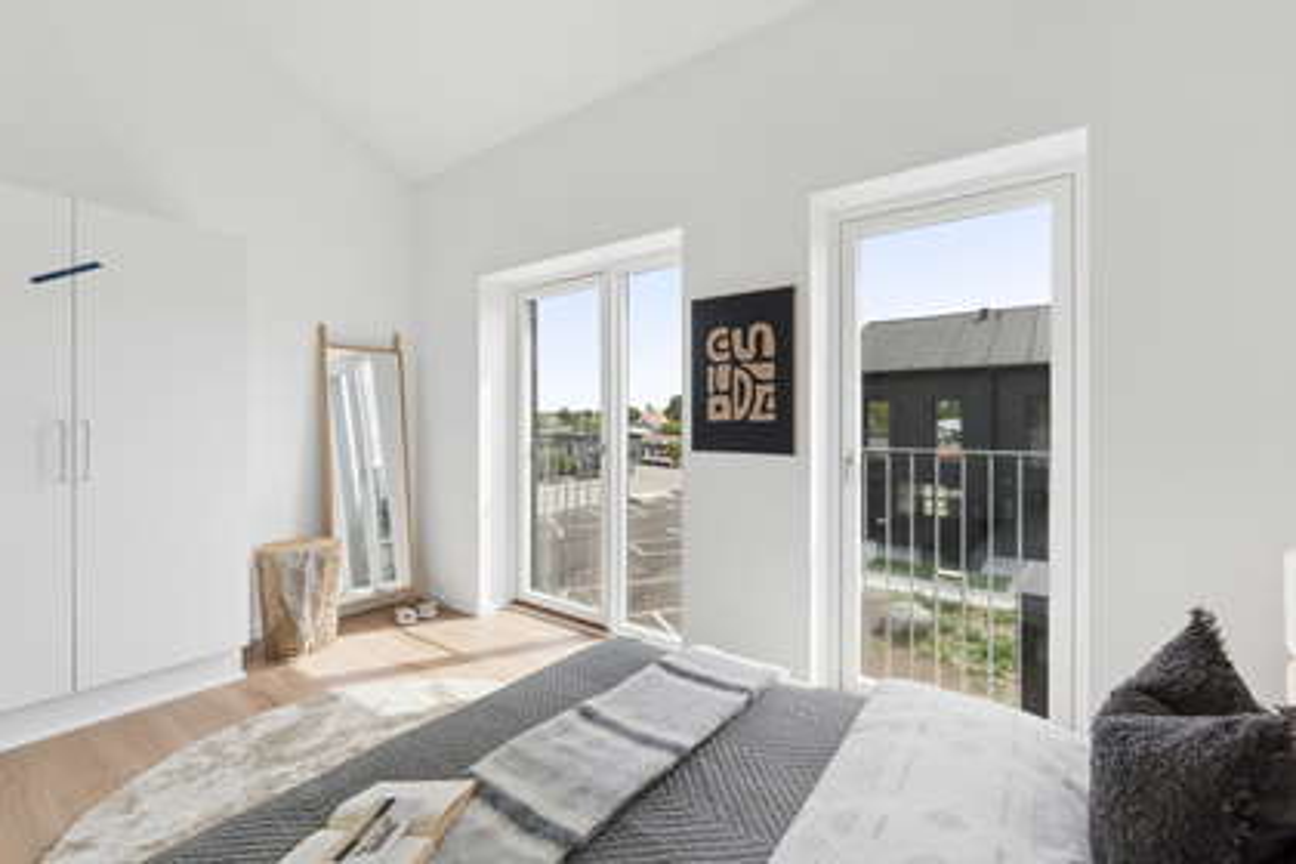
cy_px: 432
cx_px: 648
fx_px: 567
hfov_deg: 97.6
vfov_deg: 74.6
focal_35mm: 16
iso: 200
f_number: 8
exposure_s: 1/400
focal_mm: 10.5
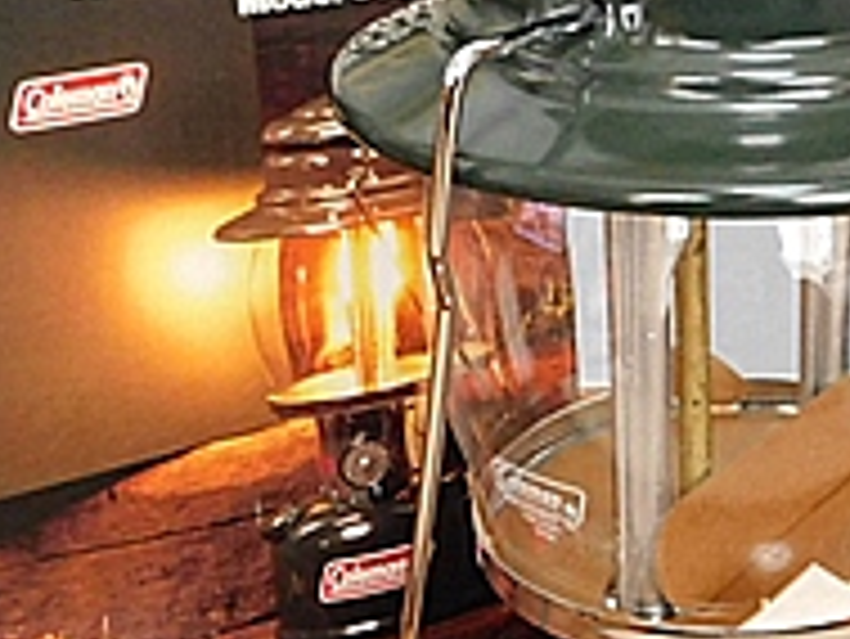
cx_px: 819
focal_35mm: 78
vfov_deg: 18.9
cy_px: 302
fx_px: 1917
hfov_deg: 24.1
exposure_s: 1/15
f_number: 3
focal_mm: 4
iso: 400
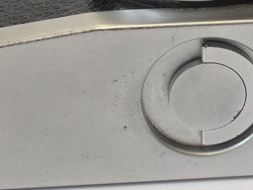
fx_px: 1338
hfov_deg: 10.8
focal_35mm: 183
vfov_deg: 8.1
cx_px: 169
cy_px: 21
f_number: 8
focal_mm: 30
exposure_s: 1/40
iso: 400
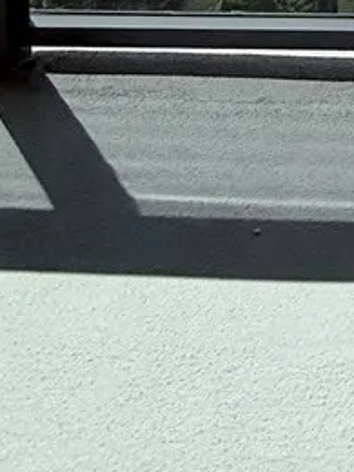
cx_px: 723
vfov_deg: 15.8
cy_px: -565
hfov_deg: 14.2
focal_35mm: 86
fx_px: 1173
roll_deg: -0.7
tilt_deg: -2.4
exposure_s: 1/2976
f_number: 2.2
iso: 50
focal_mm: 2.22
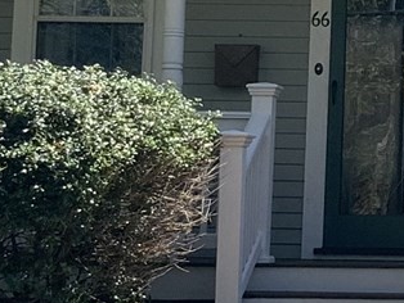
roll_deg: -0.7
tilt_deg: +7.6
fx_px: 2207
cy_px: -31
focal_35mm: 189
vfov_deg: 7.8
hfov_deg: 10.1
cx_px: 625
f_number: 1.8
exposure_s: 1/962
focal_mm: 3
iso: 16
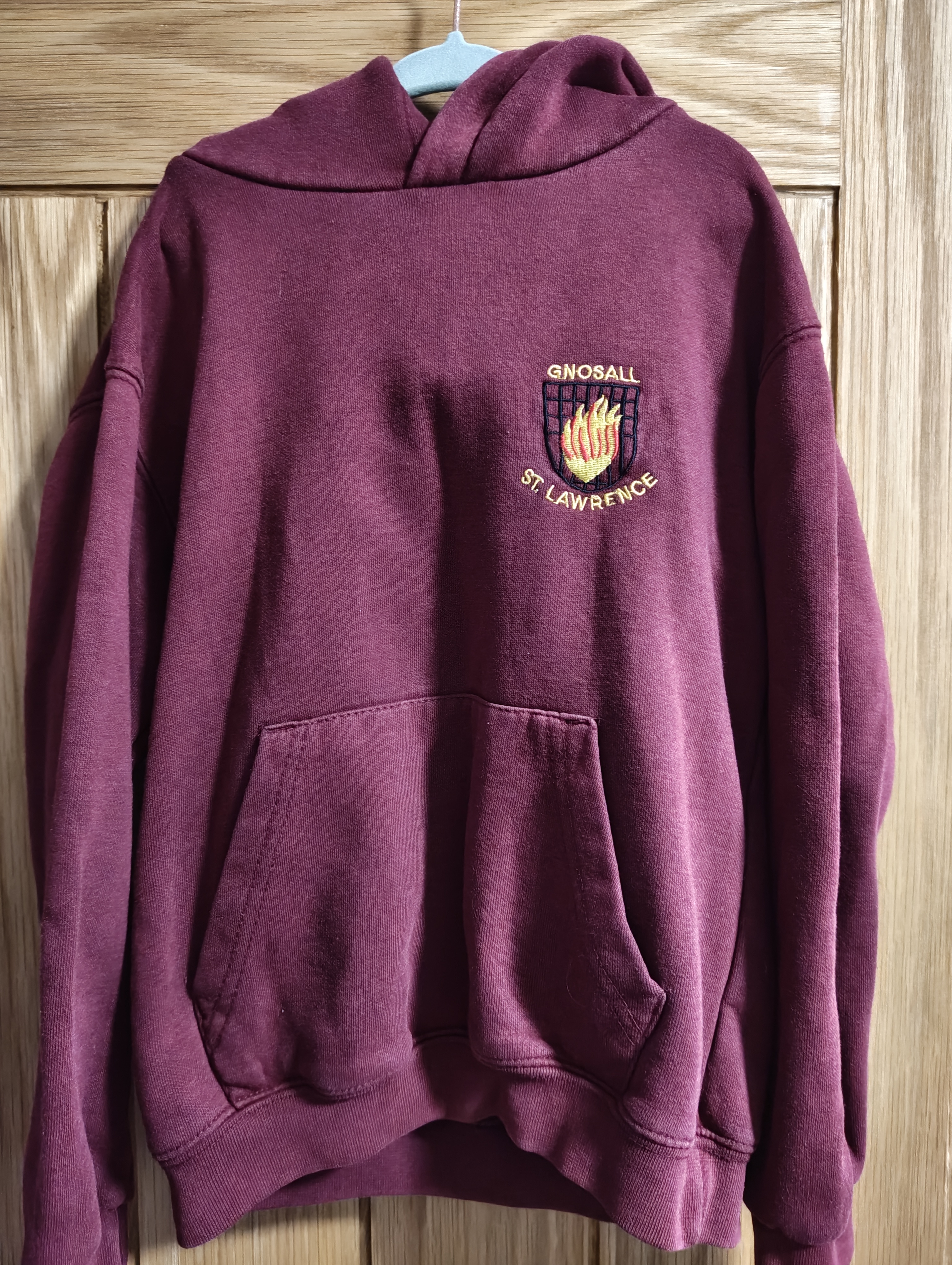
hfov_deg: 56.9
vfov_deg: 71.5
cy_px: 632
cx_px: 476
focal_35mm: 24
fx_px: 878
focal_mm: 5.56
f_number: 1.88
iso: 4721
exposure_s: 1/50
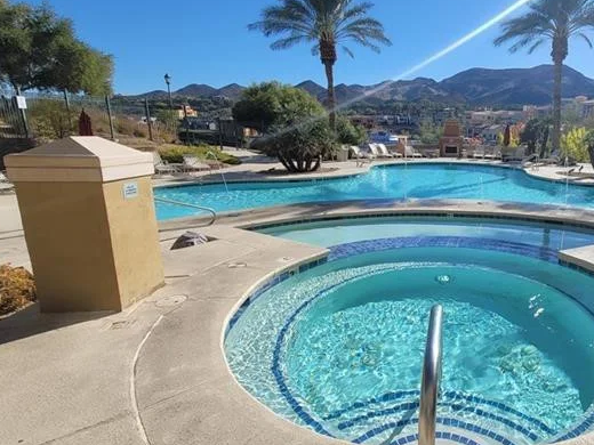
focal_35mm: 20
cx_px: 439
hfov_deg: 76.3
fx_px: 343
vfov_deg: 65.9
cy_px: 207
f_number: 2.2
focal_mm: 2.2
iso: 64
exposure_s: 1/2456
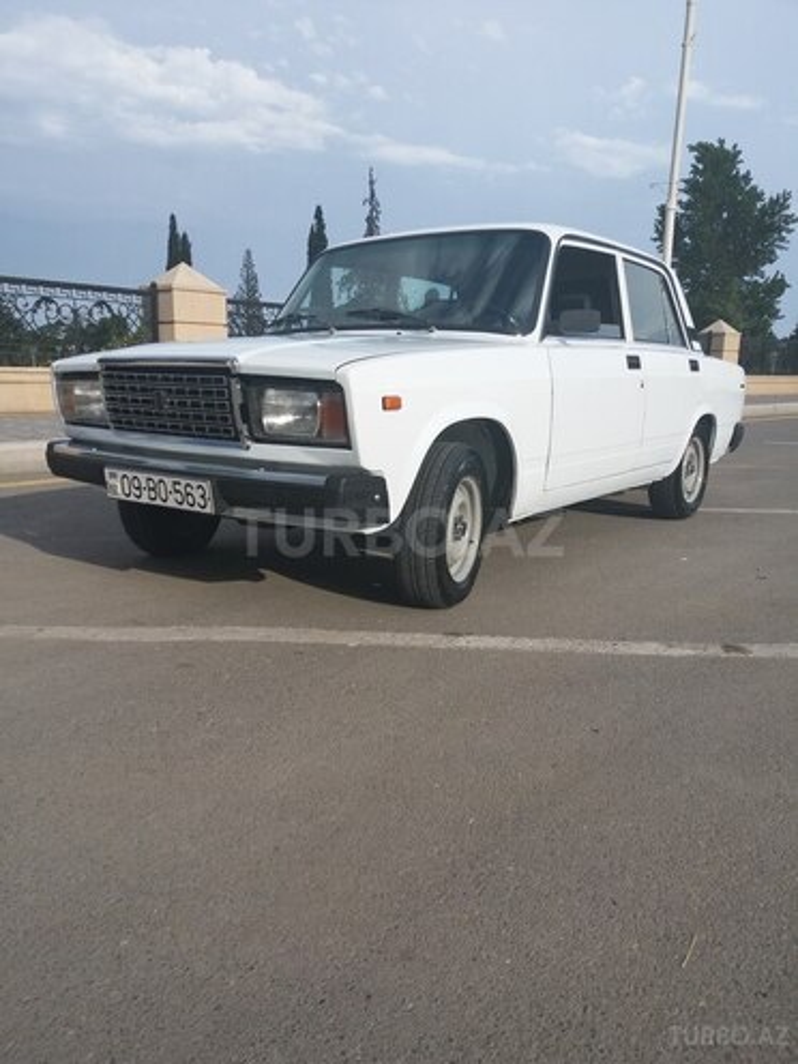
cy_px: 532
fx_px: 830
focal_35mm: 27
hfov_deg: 51.4
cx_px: 399
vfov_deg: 65.3
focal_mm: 3.7
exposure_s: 1/1088
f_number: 1.9
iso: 40
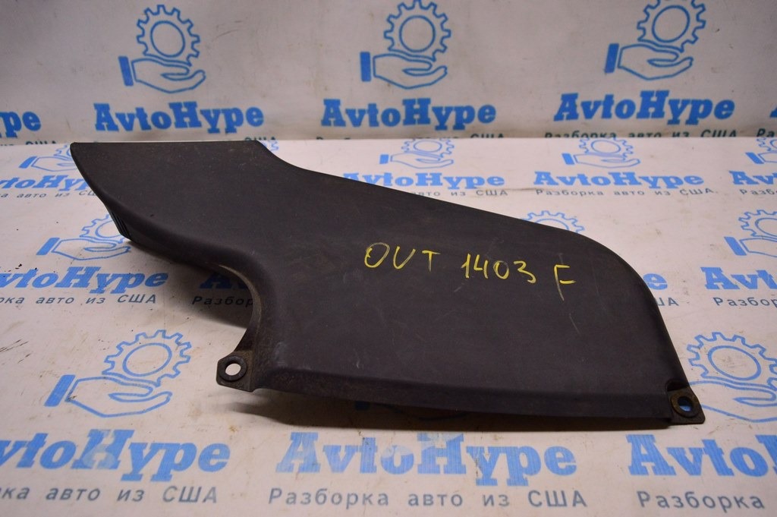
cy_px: 258
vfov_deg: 47.9
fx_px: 582
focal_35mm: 27
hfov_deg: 67.4
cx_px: 388
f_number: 4
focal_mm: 18
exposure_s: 1/400
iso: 1600
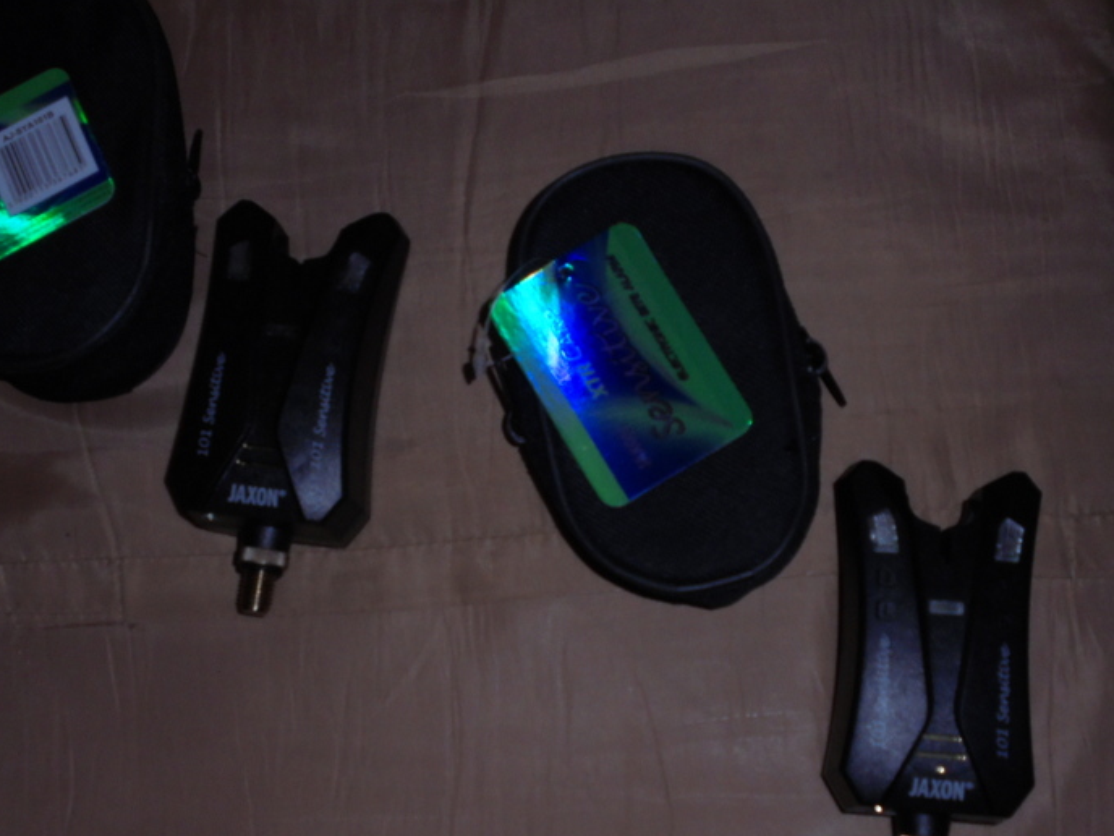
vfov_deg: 25.6
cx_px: 495
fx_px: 1834
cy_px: 480
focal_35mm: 57
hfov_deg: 33.7
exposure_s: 1/30
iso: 200
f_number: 4.8
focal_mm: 8.9
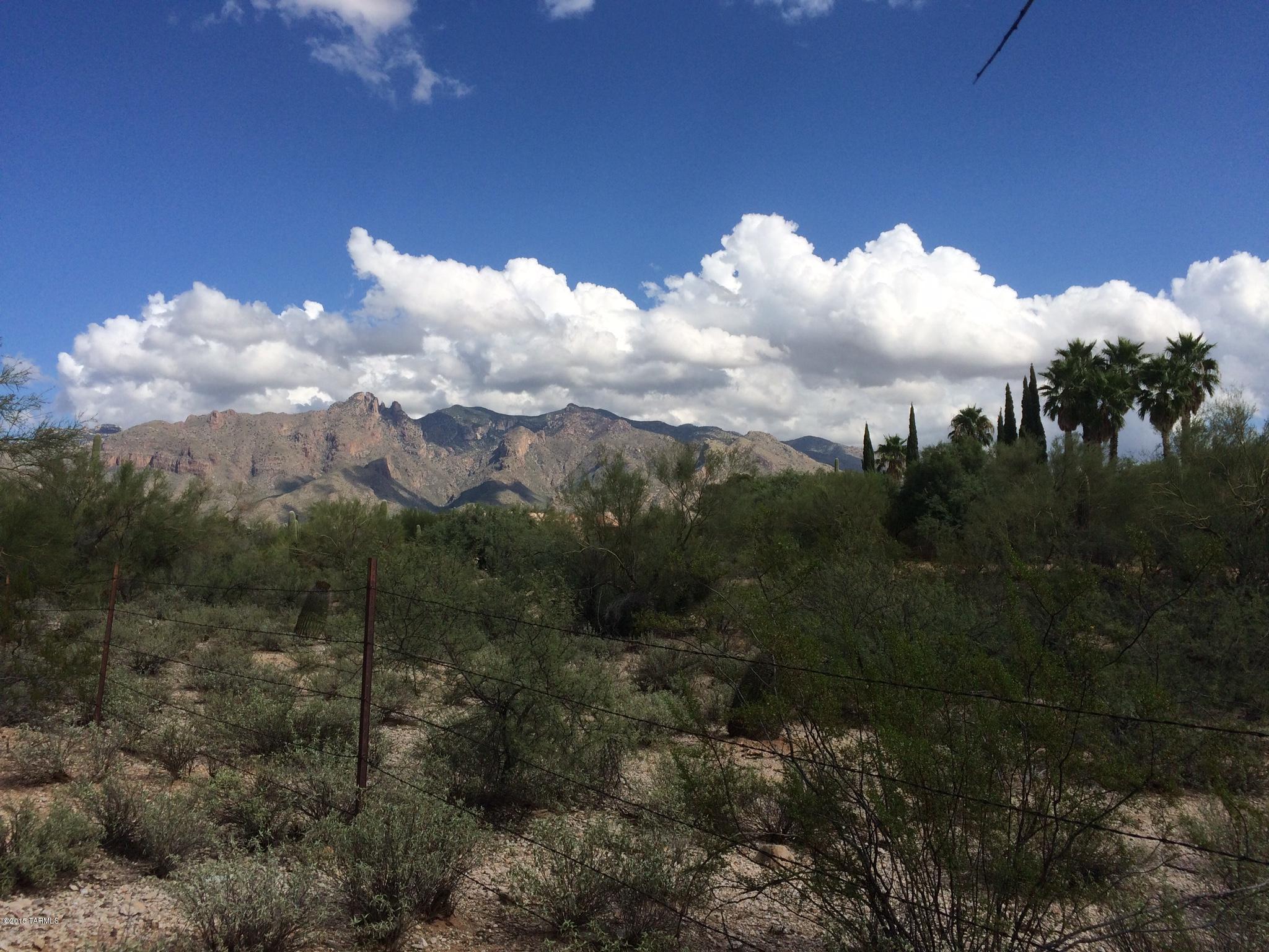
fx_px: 1063
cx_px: 634
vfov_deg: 48.2
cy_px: 476
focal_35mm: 29
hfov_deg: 61.7
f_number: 2.2
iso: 32
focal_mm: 4.15
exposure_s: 1/4115
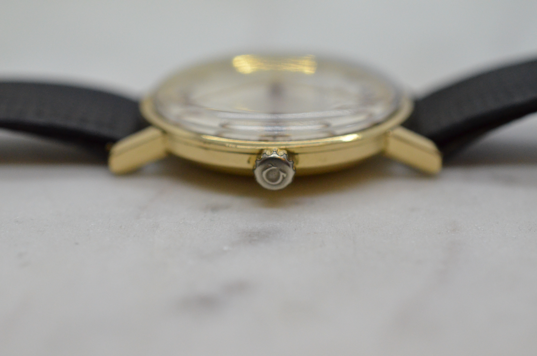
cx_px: 268
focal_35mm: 60
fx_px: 893
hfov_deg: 33.5
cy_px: 178
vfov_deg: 22.5
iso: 3200
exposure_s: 1/2500
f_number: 5
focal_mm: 40
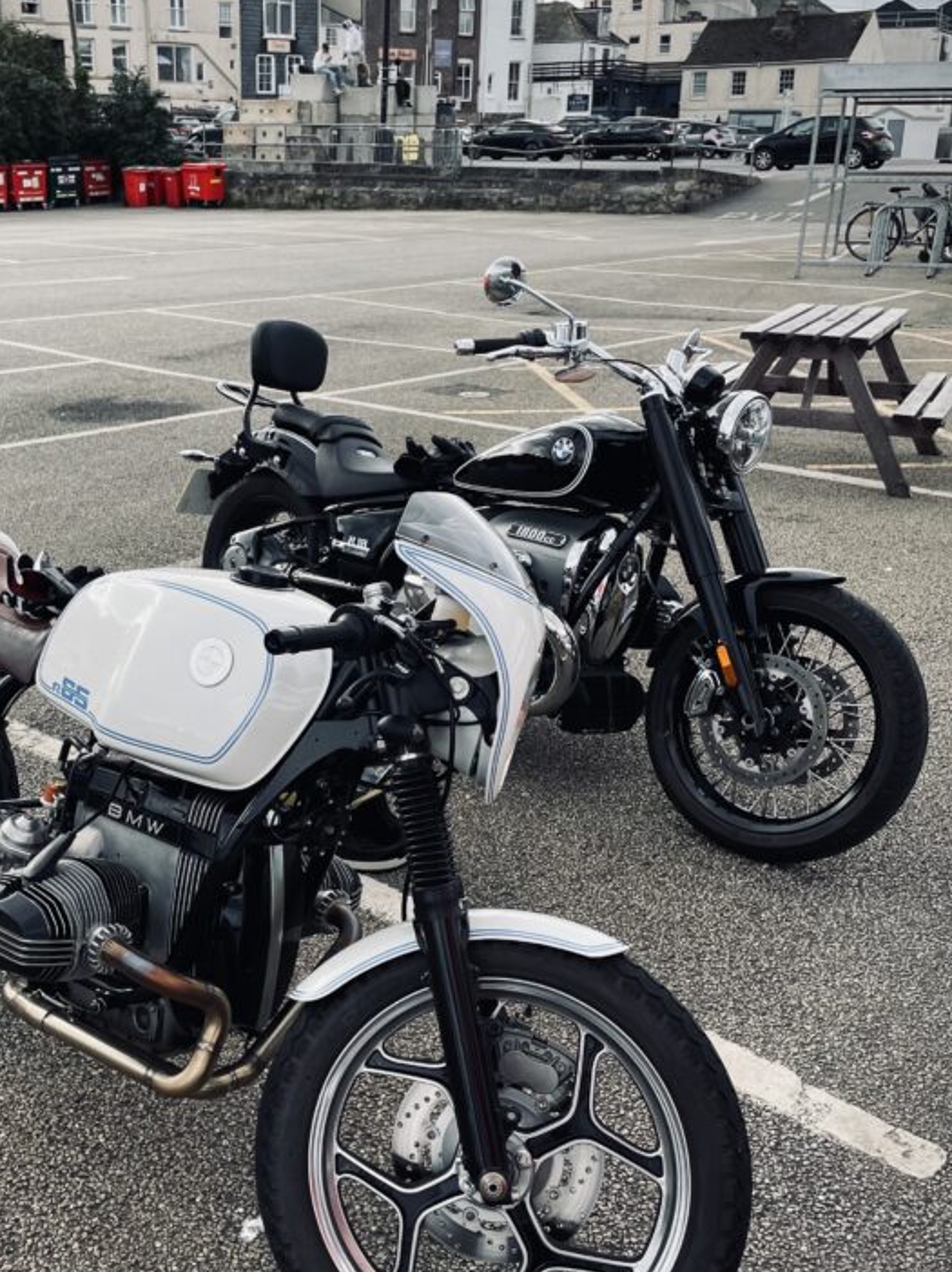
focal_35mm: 38
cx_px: 287
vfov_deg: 48.9
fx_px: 1395
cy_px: 708
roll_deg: +0.3
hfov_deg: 37.1
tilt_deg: -21.1
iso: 32
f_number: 1.6
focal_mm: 4.2
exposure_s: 1/475
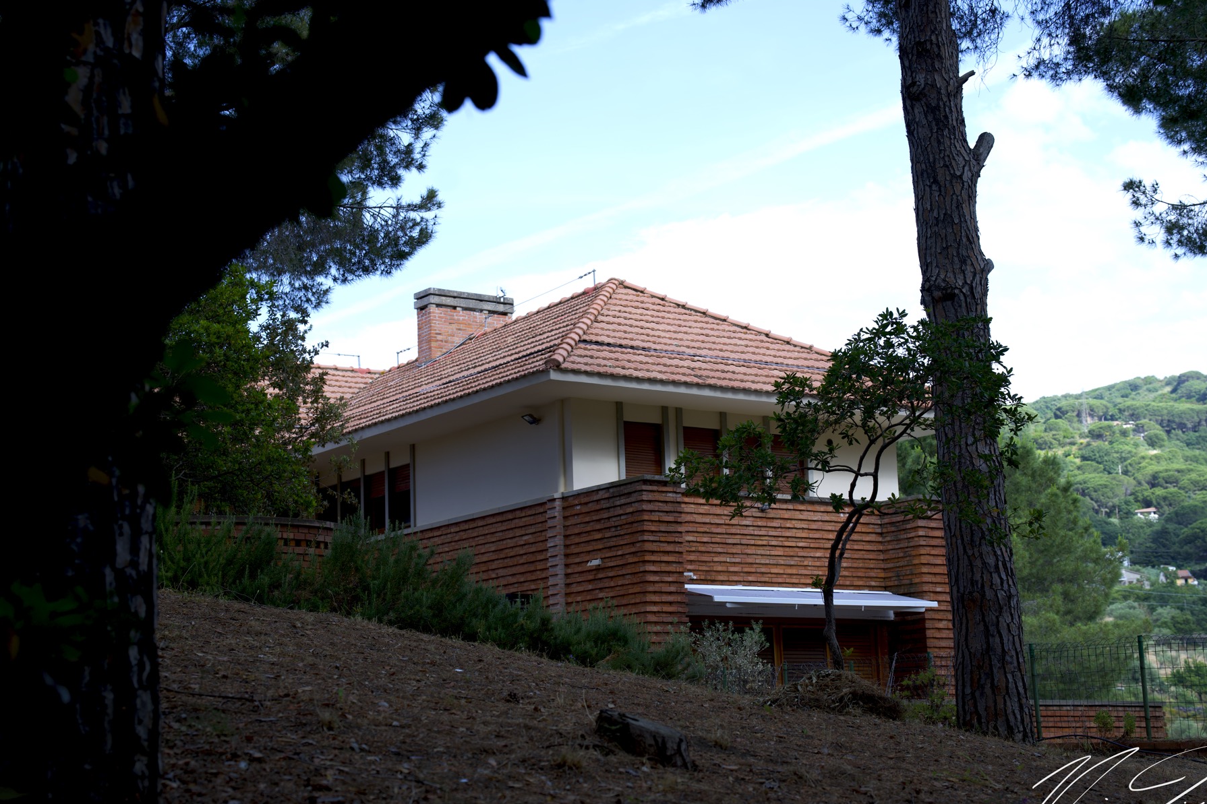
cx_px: 604
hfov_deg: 33.9
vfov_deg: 23.0
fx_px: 1978
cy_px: 427
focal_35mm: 59
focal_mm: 55
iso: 100
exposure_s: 1/250
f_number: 4.5
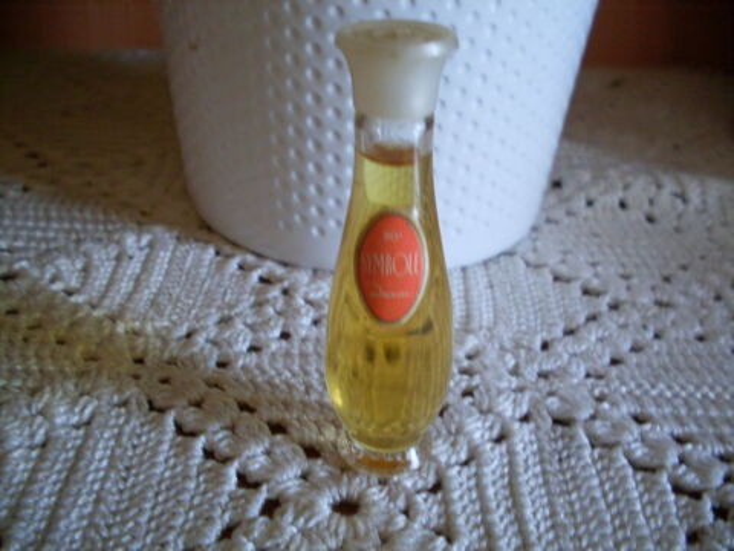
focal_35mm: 38
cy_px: 276
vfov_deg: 37.7
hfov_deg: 49.0
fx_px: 806
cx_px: 367
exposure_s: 1/20
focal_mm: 6.3
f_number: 2.8
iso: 200
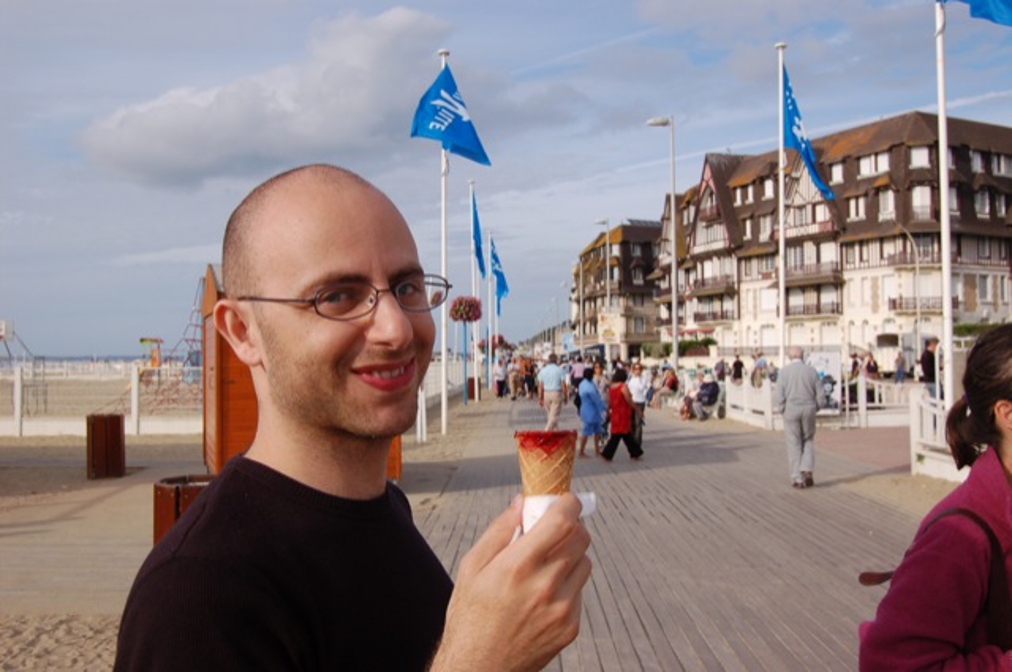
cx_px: 506
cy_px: 336
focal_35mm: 34
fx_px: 969
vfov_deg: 38.3
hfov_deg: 55.2
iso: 200
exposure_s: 1/250
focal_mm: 23
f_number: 9
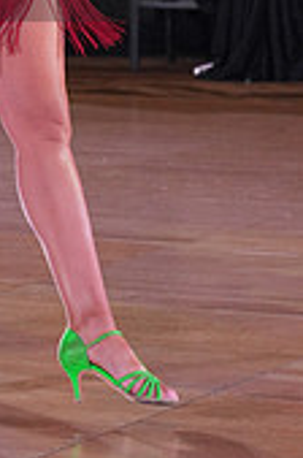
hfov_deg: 5.1
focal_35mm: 265
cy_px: -68
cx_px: -218
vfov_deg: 7.7
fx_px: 3359
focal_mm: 77
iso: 2000
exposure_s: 1/500
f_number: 4
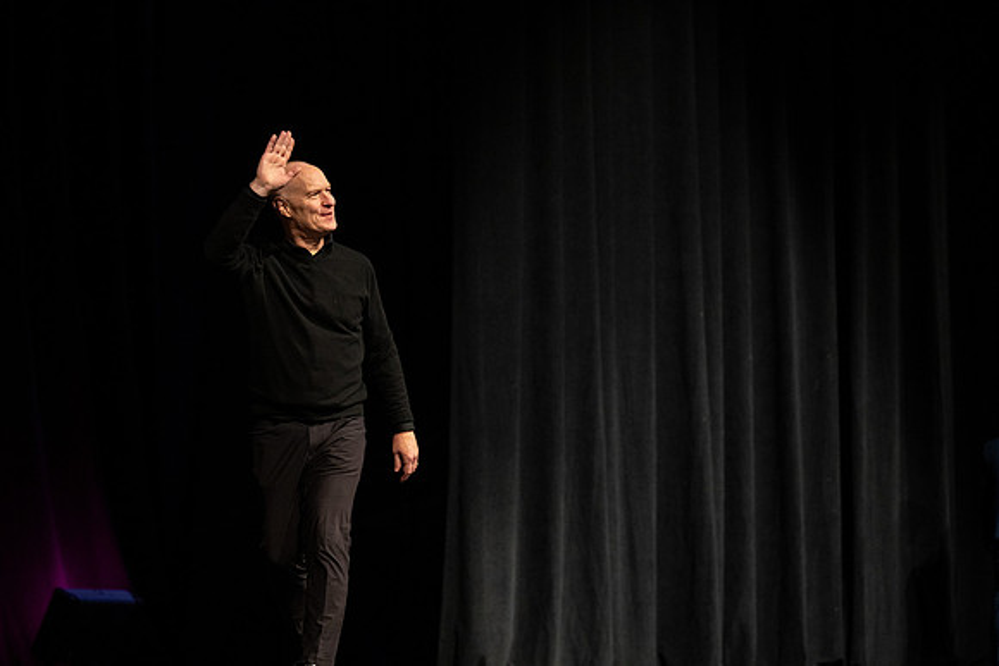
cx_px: 500
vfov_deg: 13.6
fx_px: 2803
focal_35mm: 101
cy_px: 333
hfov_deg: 20.2
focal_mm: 101
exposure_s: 1/320
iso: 1600
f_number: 2.8
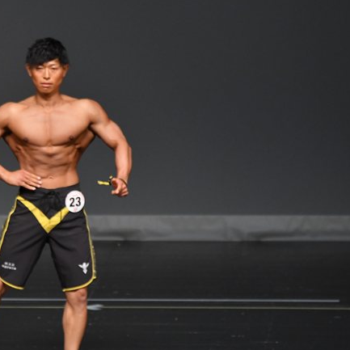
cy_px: 188
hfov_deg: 3.3
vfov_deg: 3.3
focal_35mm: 525
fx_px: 6006
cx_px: 46
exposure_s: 1/400
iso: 2000
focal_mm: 230
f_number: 5.6
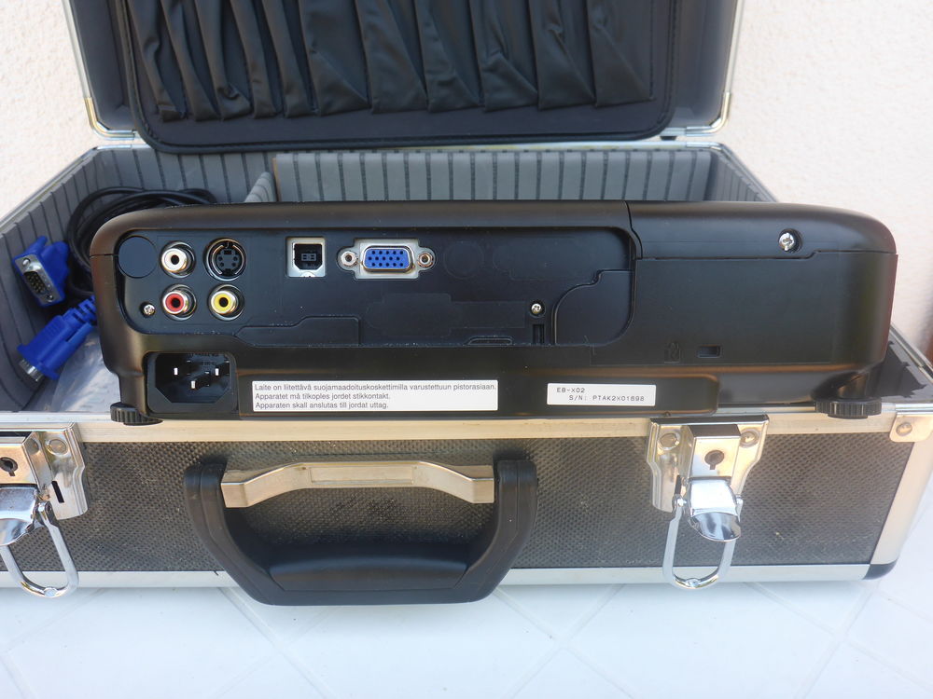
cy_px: 350
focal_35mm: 28
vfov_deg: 49.7
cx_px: 466
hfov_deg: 63.4
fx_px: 755
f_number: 3.3
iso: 100
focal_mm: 4.9
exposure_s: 1/125
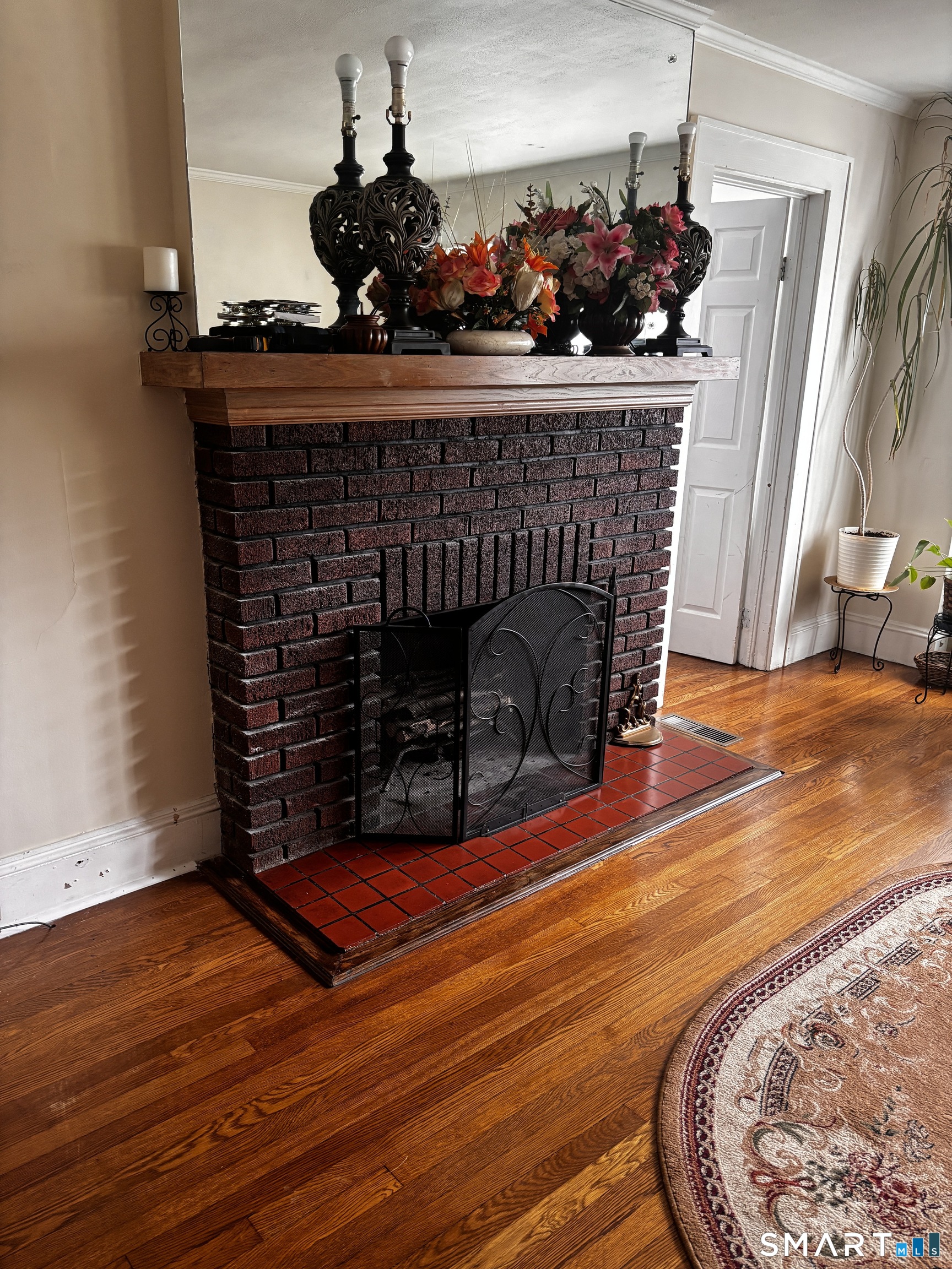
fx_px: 953
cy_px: 634
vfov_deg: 67.3
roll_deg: -2.1
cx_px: 476
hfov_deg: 53.1
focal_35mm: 26
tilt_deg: -17.2
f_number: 1.6
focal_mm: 5.96
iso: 250
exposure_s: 1/60
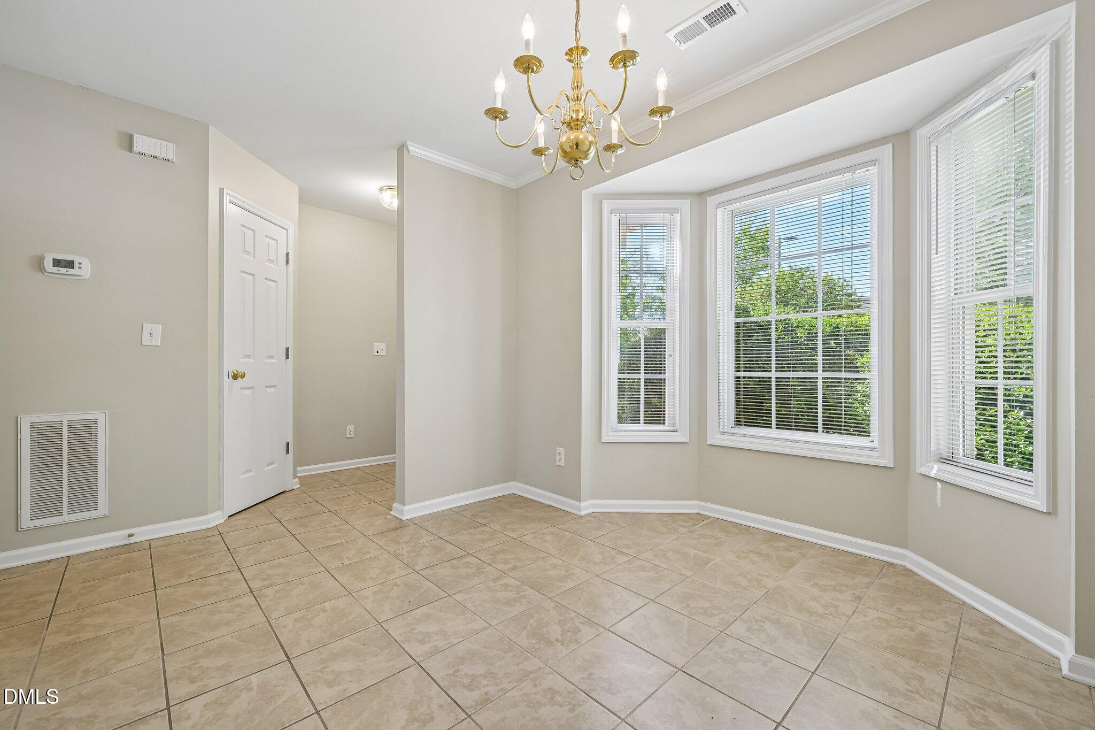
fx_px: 456
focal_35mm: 15
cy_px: 365
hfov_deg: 100.4
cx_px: 548
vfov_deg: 77.3
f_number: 8
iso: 160
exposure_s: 1/15
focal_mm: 15
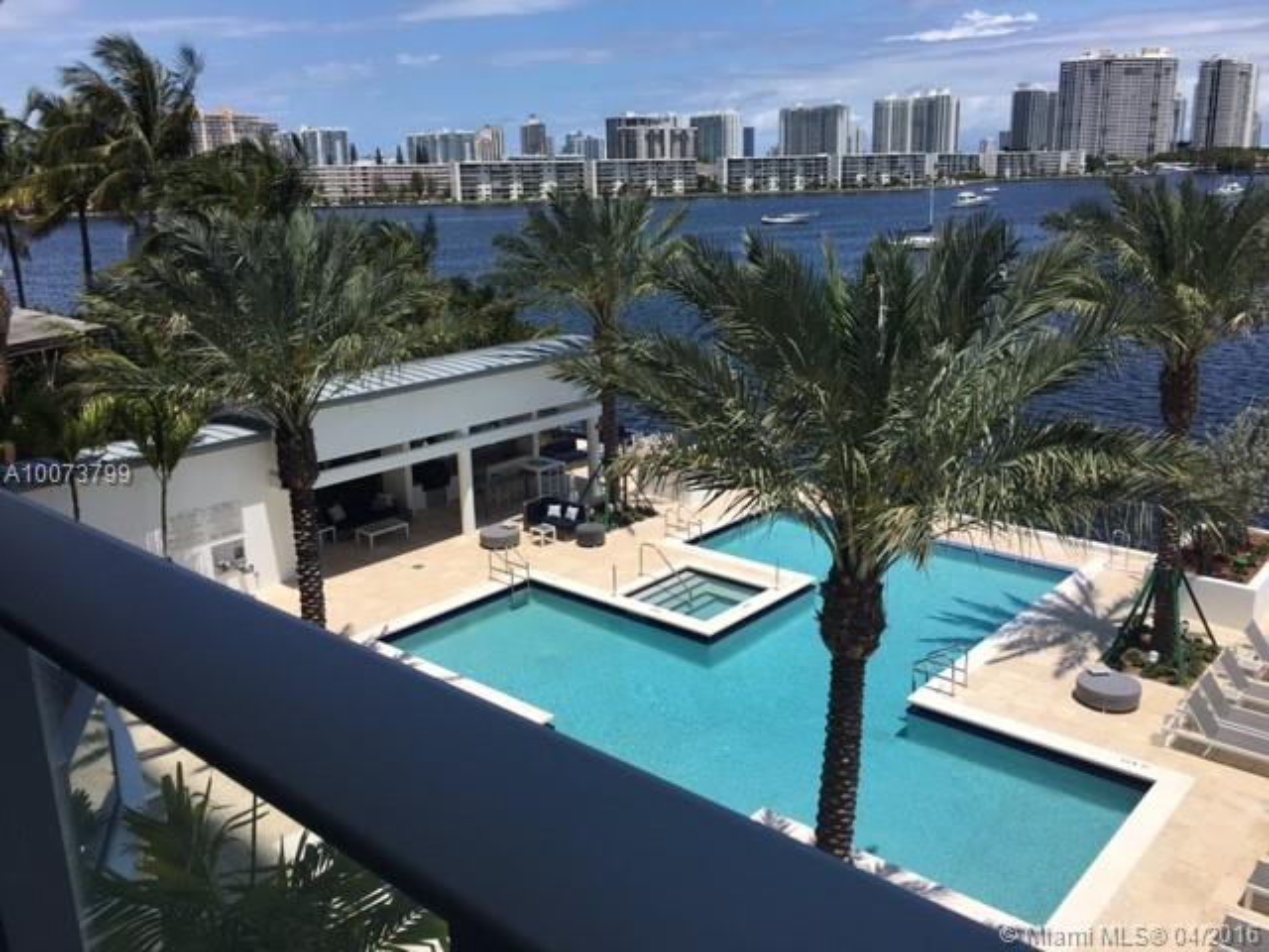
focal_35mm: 29
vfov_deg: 48.2
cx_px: 634
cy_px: 476
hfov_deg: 61.7
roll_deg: +1.6
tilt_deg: -14.0
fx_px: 1063
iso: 25
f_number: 2.2
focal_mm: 4.15
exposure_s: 1/2849
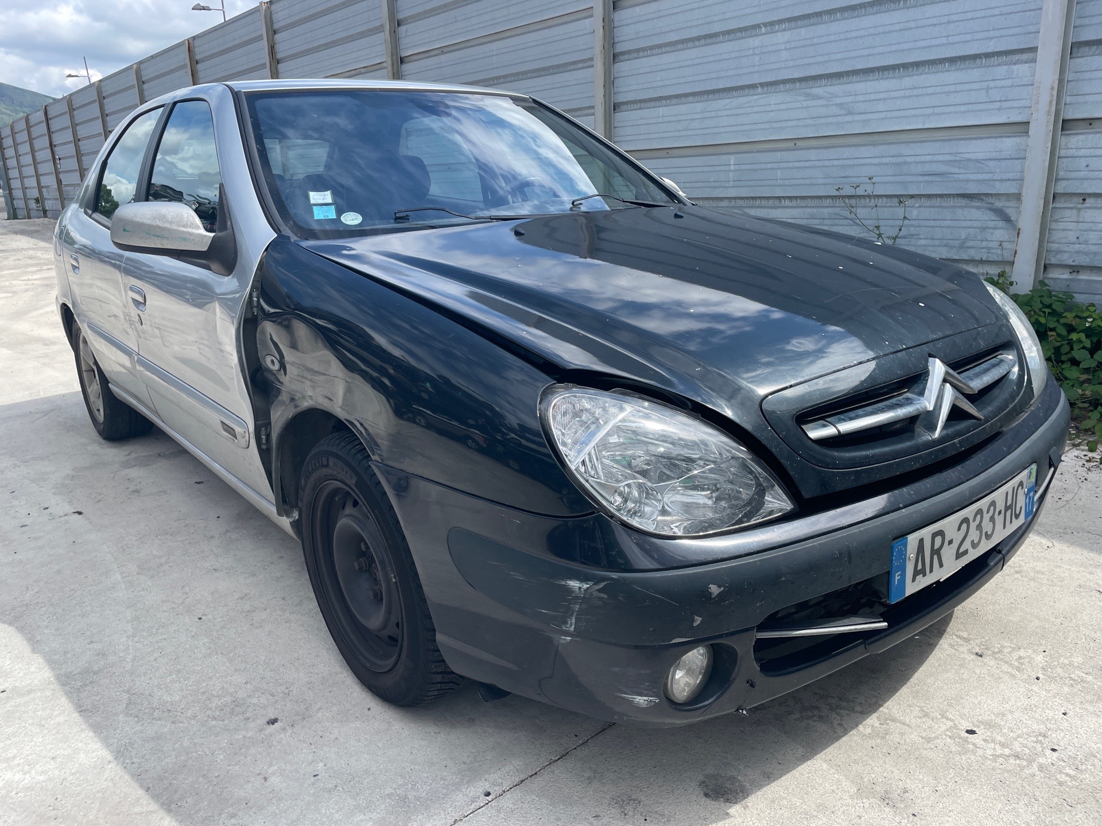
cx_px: 551
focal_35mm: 26
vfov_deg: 53.1
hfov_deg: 67.3
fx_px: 828
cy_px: 413
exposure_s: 1/1795
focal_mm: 4.2
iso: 32
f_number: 1.6
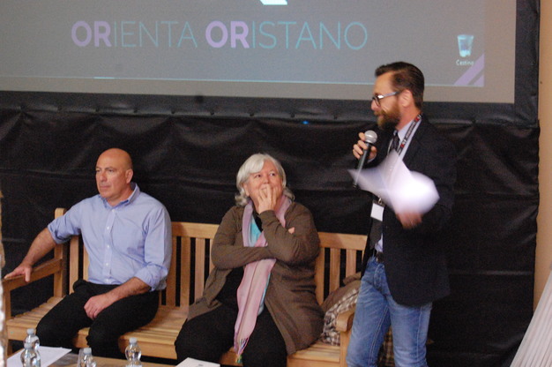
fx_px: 1264
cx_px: 276
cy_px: 184
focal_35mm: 82
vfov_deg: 16.5
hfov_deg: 24.6
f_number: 5.6
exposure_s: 1/20
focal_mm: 55
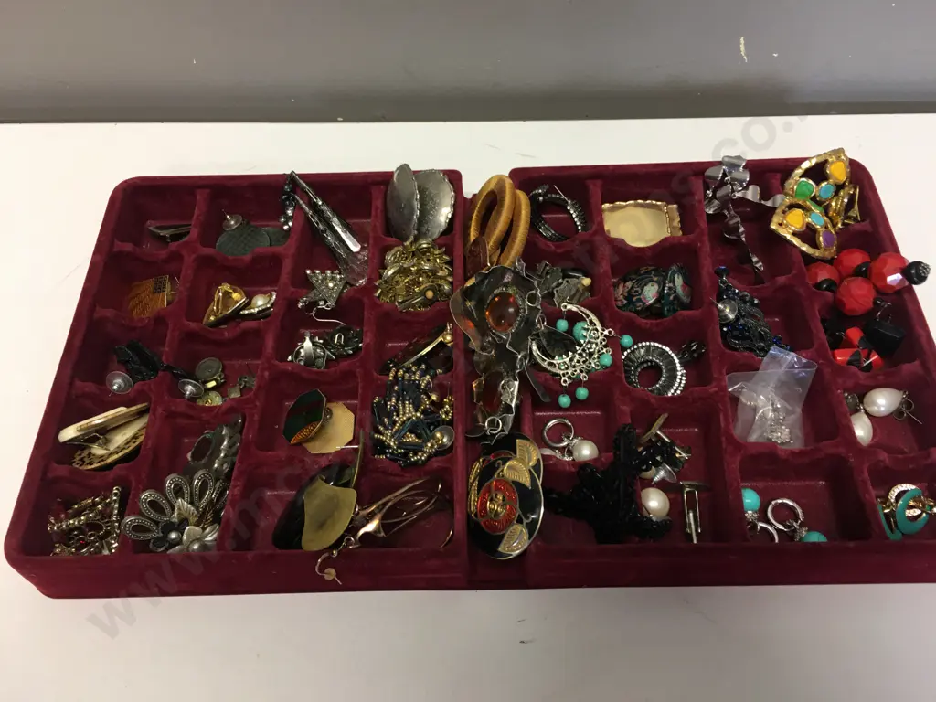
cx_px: 468
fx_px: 784
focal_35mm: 29
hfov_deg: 61.7
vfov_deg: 48.2
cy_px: 351
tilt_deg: -55.1
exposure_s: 1/17
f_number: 2.2
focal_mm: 4.15
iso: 32
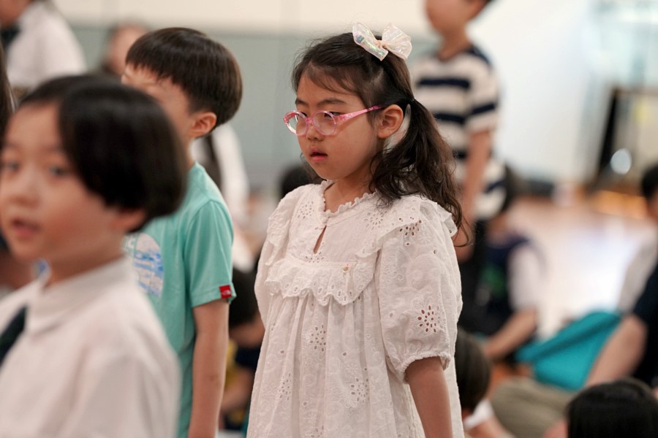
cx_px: 329
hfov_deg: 10.3
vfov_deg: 6.9
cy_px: 219
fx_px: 3655
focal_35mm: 200
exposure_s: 1/250
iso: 2000
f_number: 4
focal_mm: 200
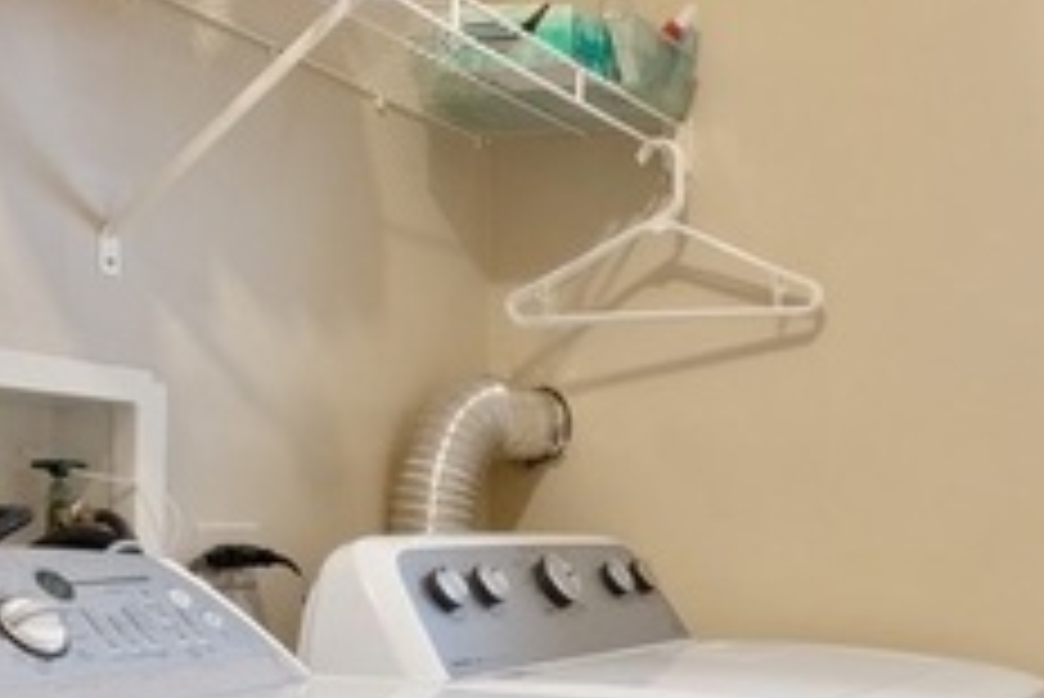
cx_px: 810
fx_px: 1683
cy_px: 498
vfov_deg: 23.2
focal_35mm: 58
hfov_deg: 33.6
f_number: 8
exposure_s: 1/3
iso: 200
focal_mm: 14
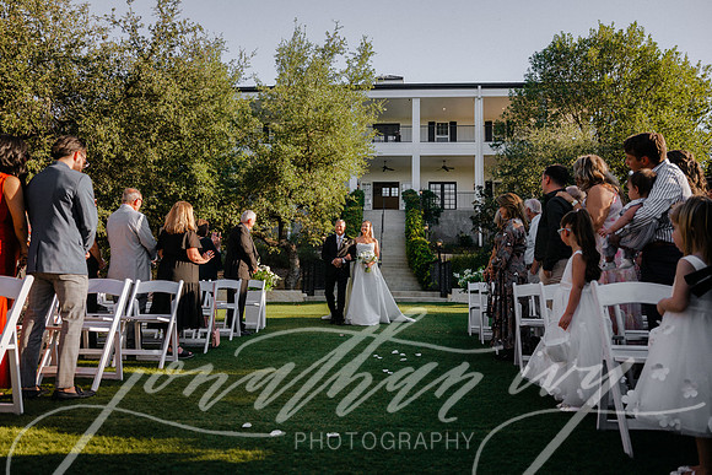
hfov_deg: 65.5
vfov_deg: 46.4
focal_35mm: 28
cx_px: 356
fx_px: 554
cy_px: 238
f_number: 2.8
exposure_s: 1/2500
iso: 200
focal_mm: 28
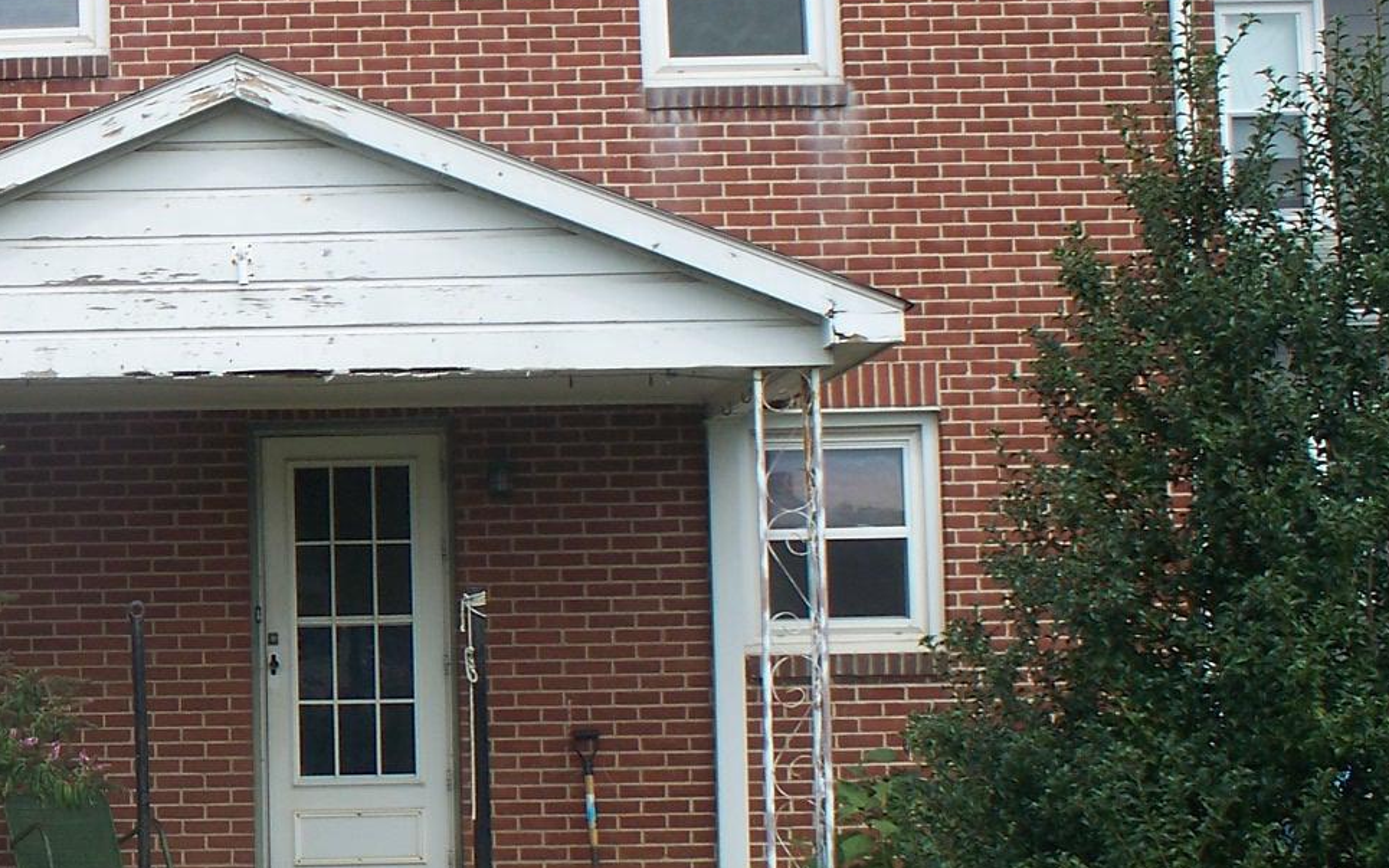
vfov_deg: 16.1
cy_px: 439
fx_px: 3066
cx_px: -29
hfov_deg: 24.3
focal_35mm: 81
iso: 80
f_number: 5
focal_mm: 7.54
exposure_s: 1/320
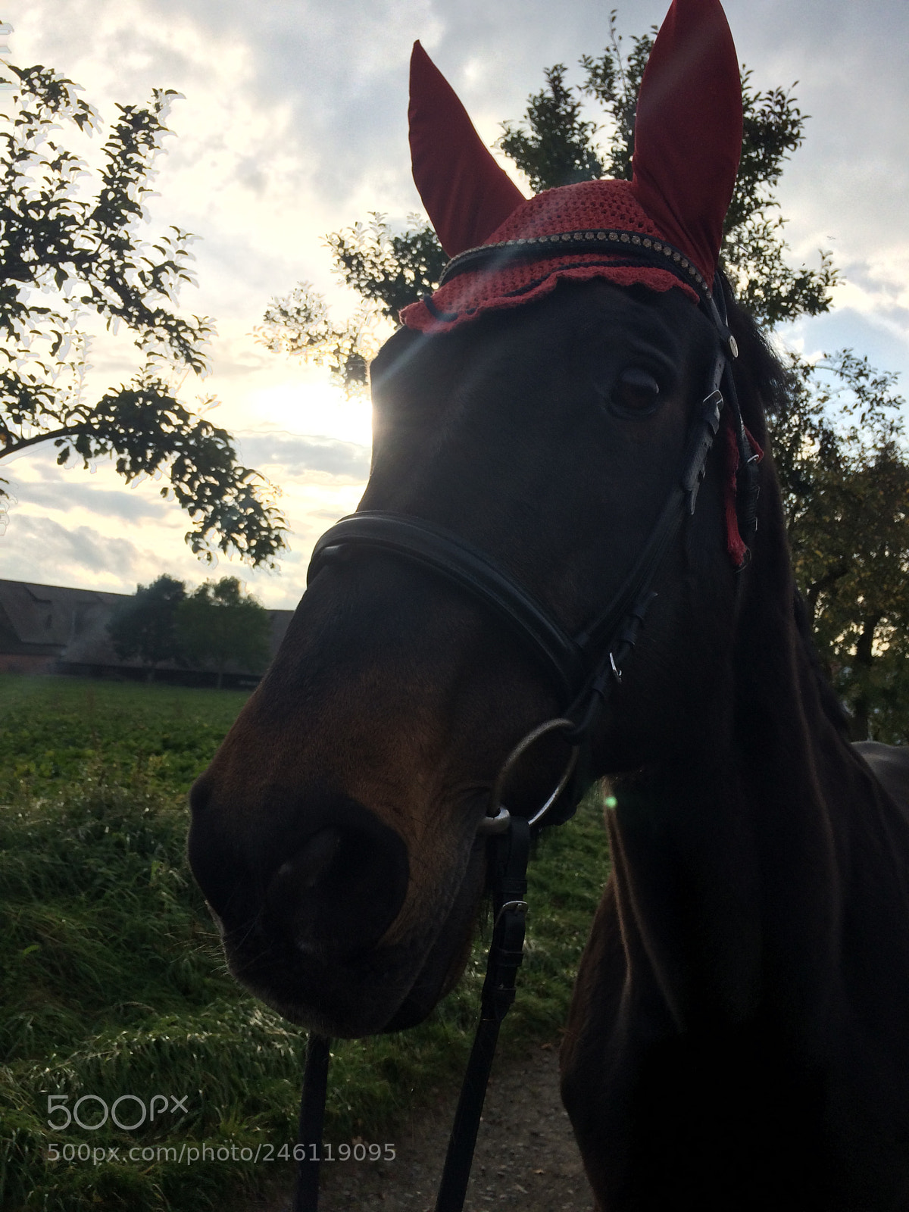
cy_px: 606
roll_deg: -3.5
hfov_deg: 48.2
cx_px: 454
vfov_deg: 61.7
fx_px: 1015
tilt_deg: +3.4
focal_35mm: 29
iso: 32
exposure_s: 1/2053
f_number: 2.2
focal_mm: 4.15
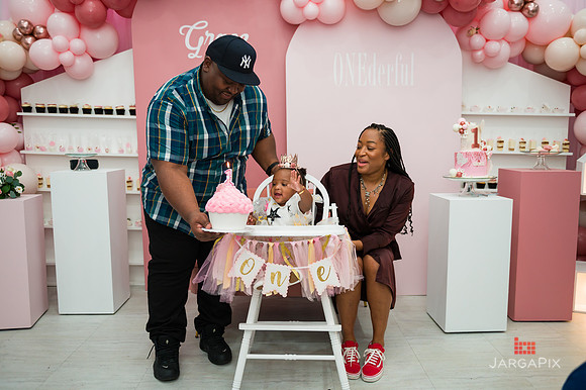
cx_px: 293
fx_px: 504
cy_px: 195
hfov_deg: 60.3
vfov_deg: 42.3
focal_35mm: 31
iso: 800
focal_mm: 31
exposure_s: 1/200
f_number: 3.2
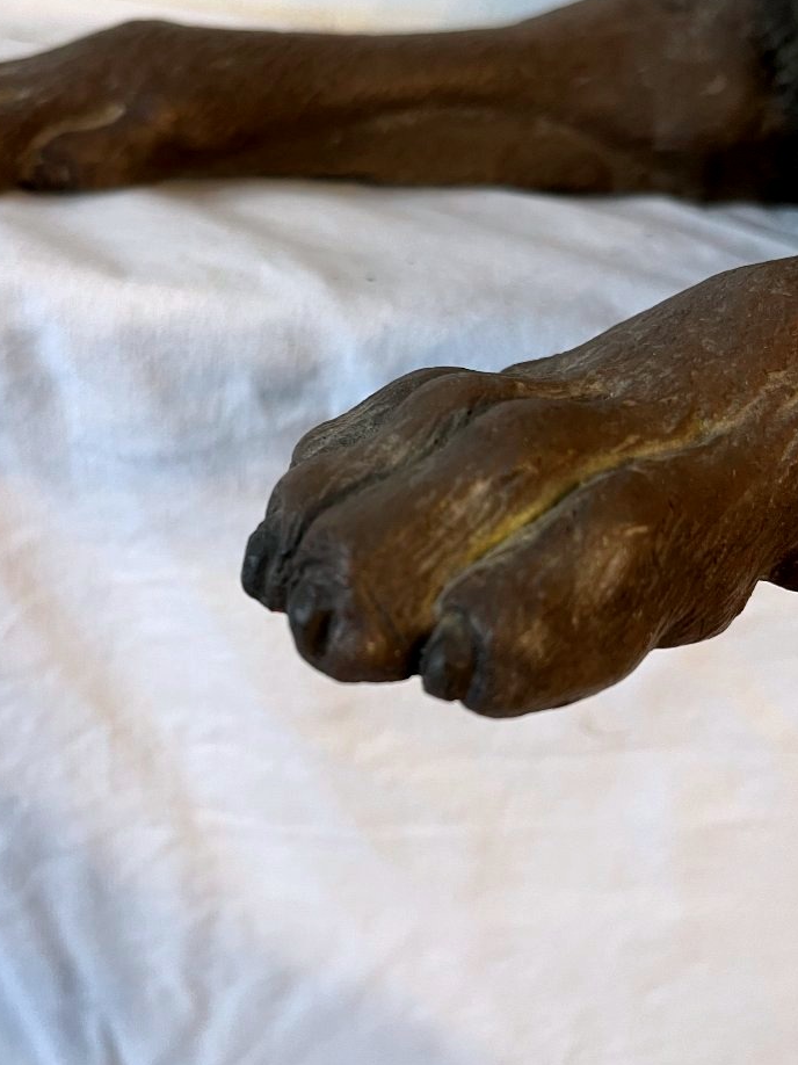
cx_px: 358
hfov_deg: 41.7
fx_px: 1046
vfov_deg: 53.9
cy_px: 484
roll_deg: -5.7
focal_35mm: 34
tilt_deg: -30.6
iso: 80
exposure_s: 1/50
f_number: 1.6
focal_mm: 5.1
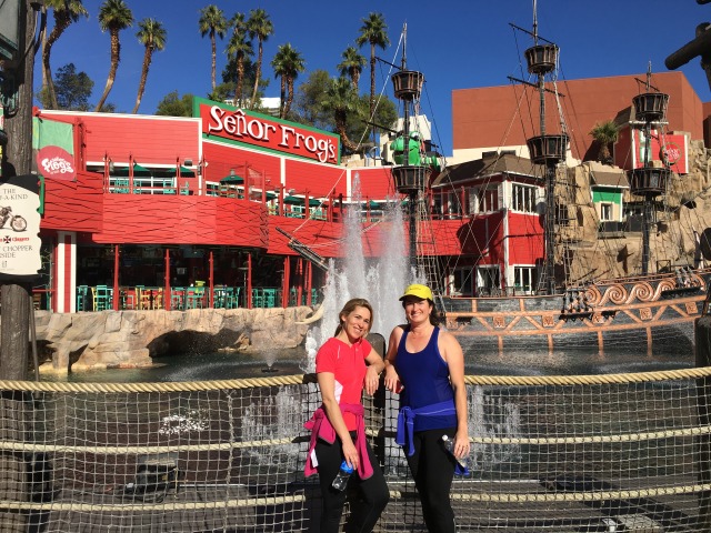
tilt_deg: +3.0
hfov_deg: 61.7
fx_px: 596
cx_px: 356
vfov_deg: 48.2
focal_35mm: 29
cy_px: 266
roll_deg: +0.9
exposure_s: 1/2564
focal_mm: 4.15
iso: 25
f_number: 2.2
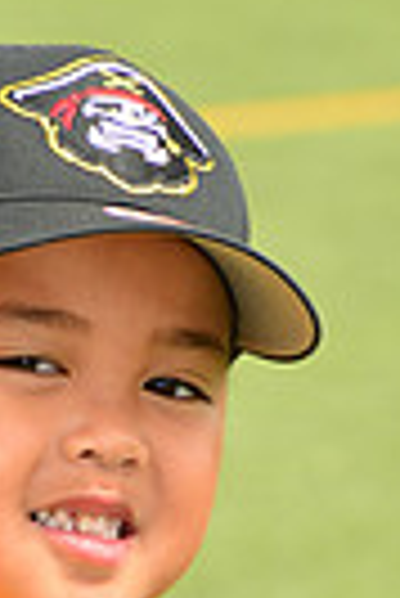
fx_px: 10505
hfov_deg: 2.2
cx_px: -357
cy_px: 877
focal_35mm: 632
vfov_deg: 3.2
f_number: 9
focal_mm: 145
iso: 200
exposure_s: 1/250
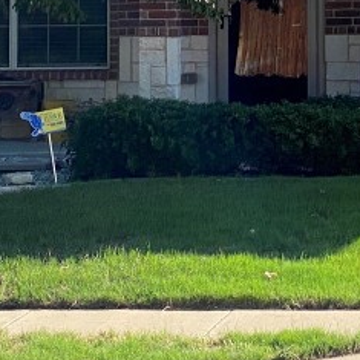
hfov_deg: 8.7
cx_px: 381
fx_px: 2353
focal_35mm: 200
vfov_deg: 8.5
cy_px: -185
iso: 20
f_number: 2
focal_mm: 6
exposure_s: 1/1370
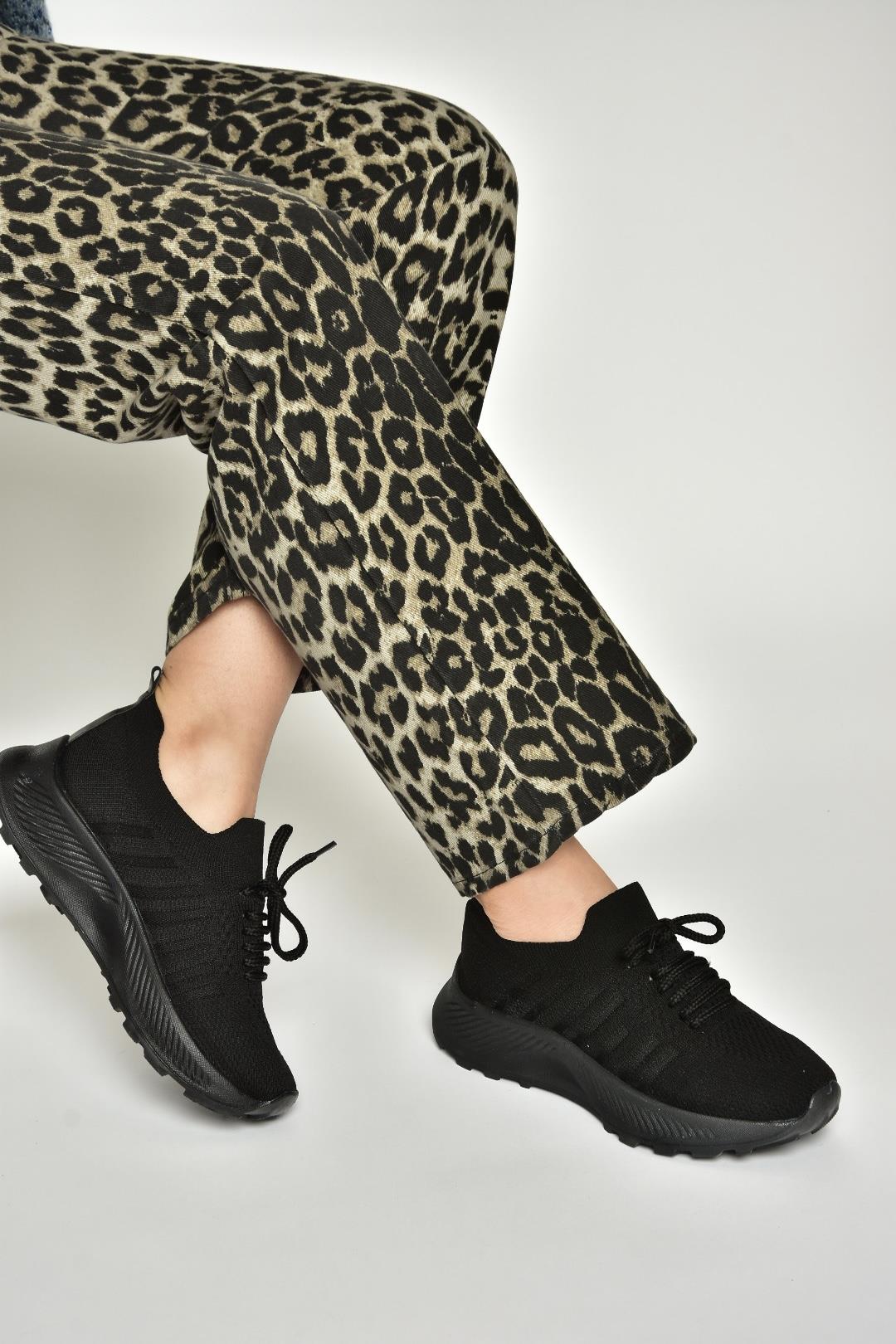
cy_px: 672
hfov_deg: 17.5
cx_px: 448
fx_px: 2912
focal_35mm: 78
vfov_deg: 26.0
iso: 100
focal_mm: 52
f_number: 8
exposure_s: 1/125
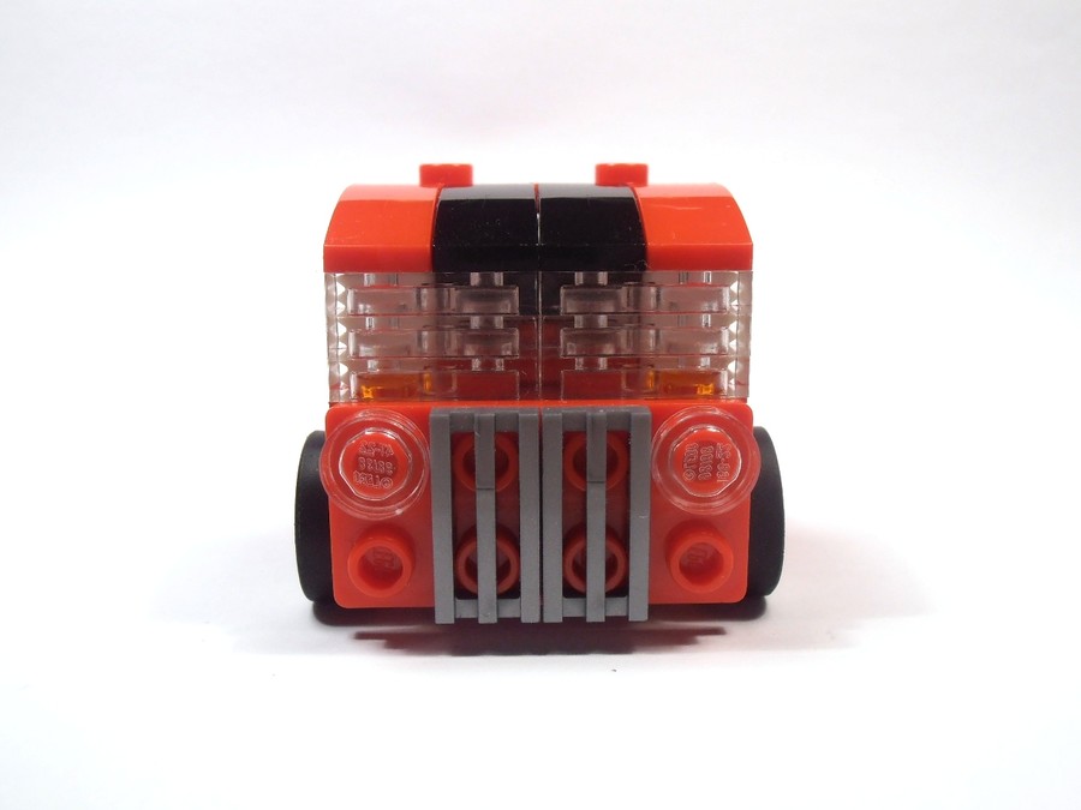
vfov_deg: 38.7
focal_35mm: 37
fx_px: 1155
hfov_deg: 50.1
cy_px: 405
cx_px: 540
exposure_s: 1/50
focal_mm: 6.61
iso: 80
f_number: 3.9
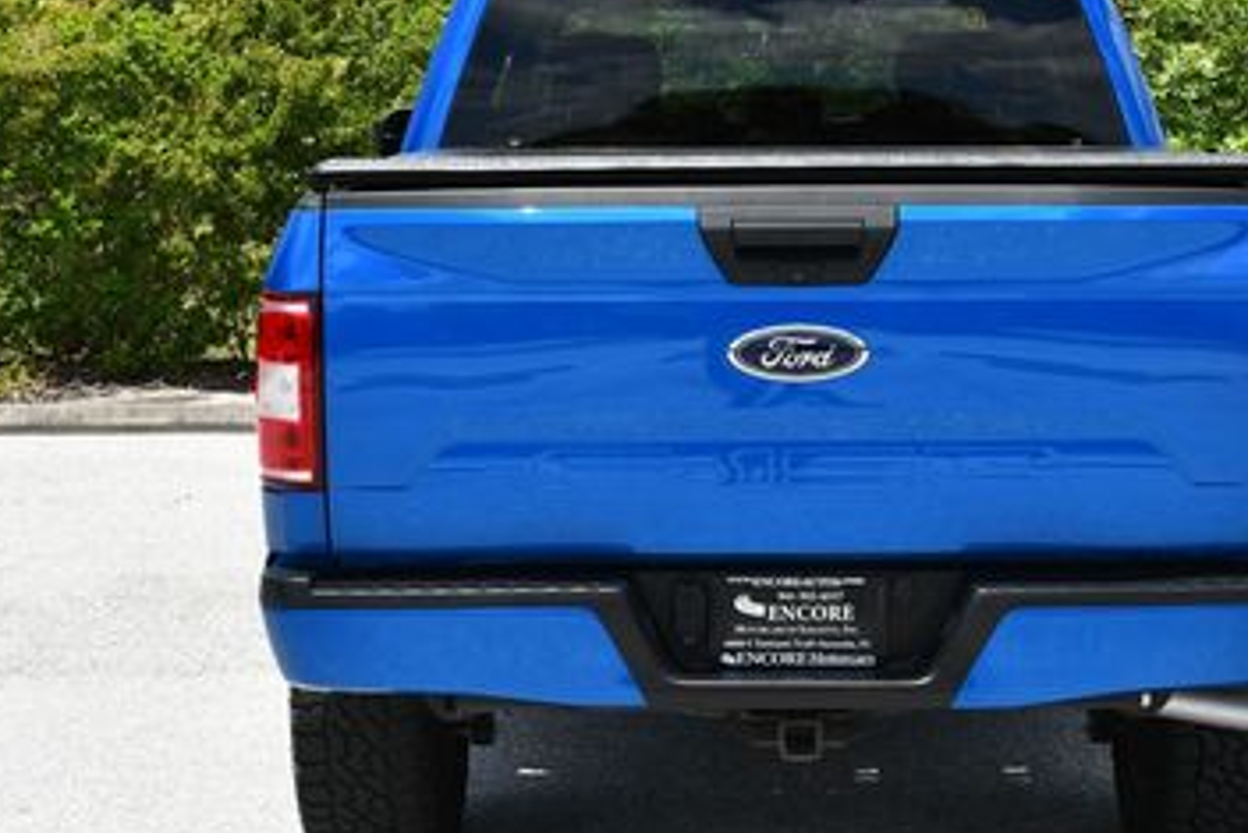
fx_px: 2774
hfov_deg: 25.3
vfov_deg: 17.1
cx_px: 741
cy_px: 418
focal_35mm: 80
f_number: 8
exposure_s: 1/250
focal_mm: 22
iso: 125
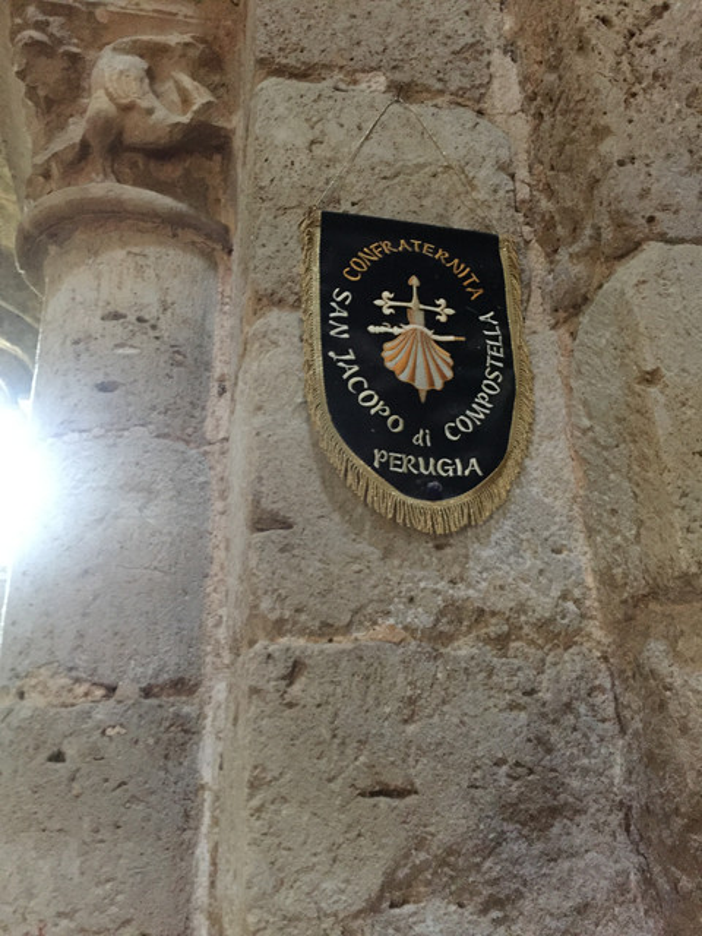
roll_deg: +2.4
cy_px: 468
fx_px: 784
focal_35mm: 29
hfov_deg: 48.2
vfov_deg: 61.7
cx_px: 351
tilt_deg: +21.9
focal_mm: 4.15
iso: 500
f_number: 2.2
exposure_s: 1/17
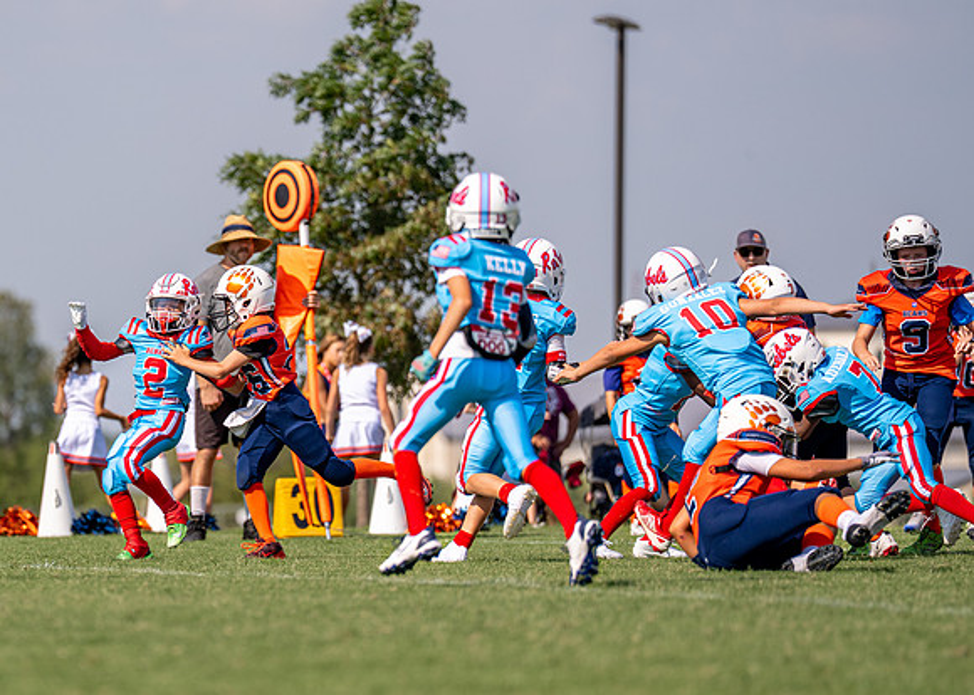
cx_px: 197
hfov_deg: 6.2
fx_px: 9048
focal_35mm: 327
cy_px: 386
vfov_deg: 4.4
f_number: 2.8
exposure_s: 1/3200
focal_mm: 200
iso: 125
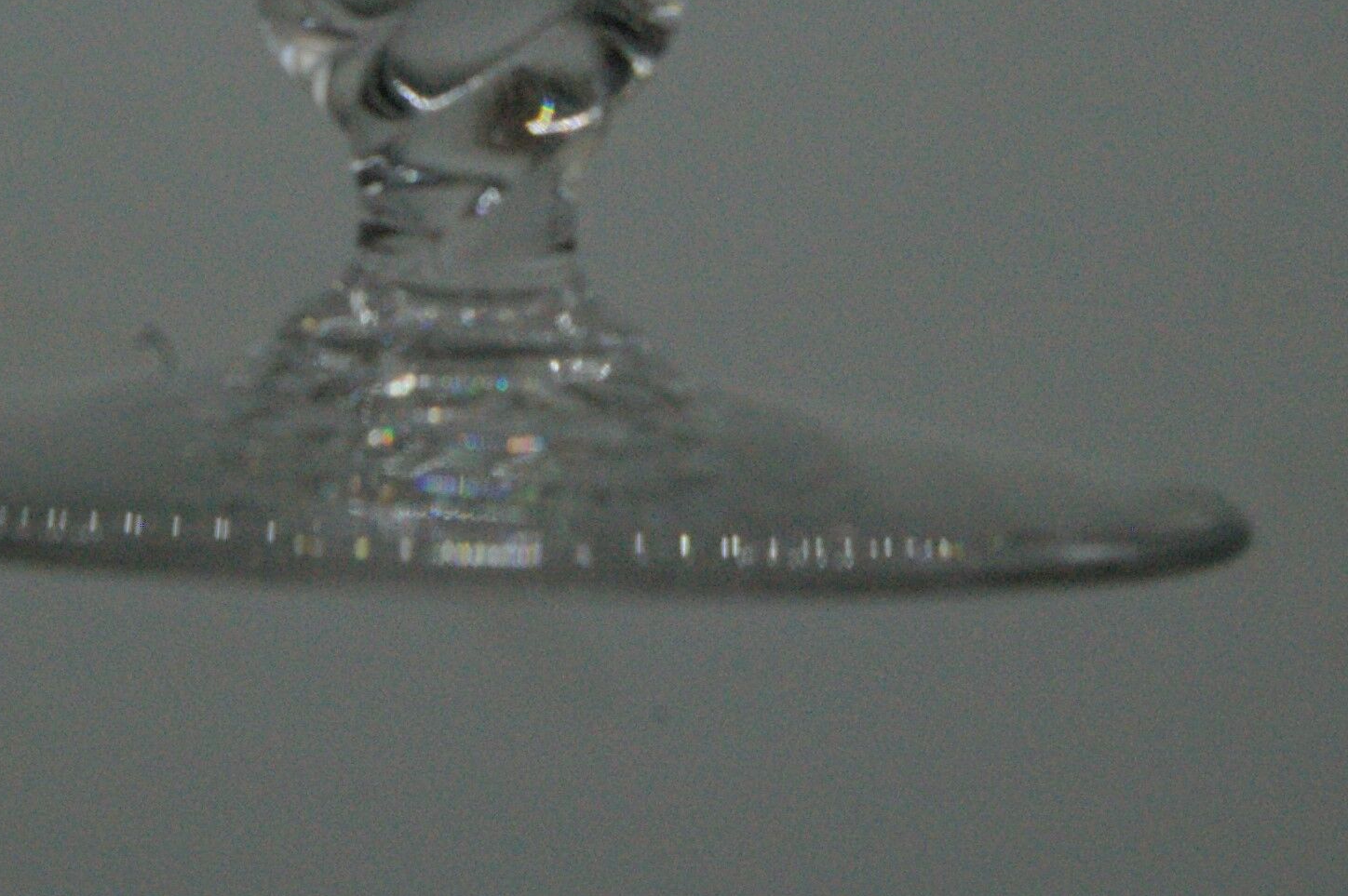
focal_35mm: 81
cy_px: 28
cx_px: 559
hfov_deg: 25.0
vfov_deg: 16.5
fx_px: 3031
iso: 1600
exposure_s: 1/750
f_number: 9.5
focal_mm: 26
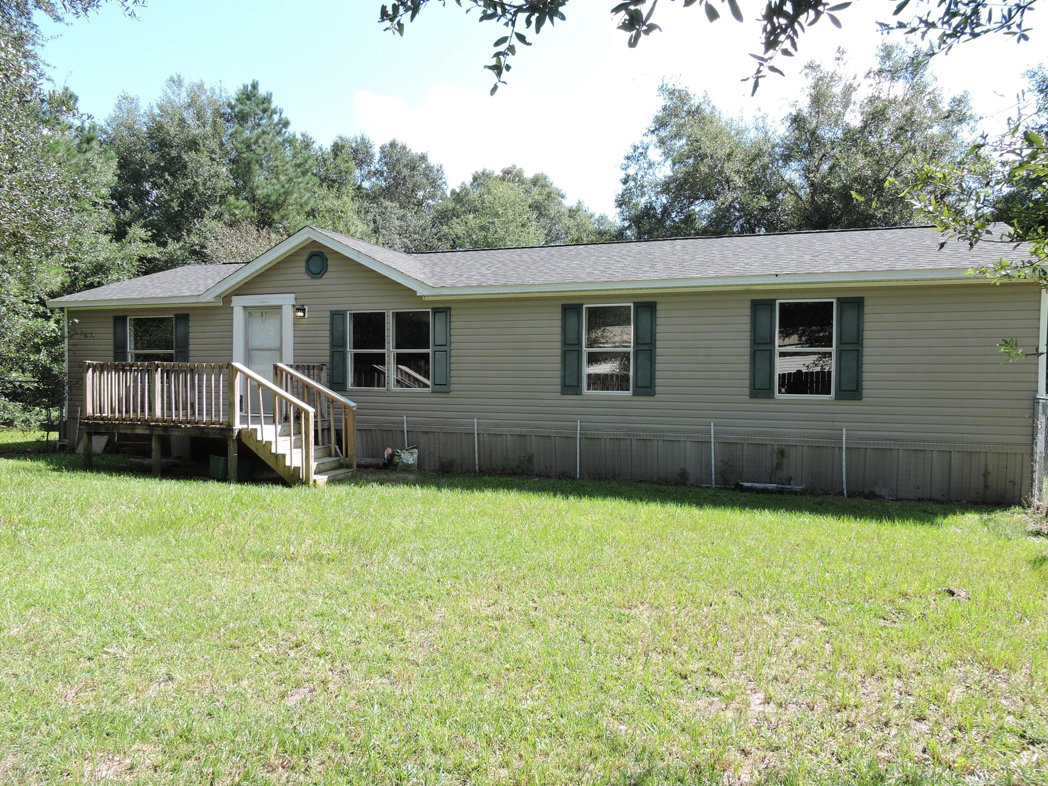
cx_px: 524
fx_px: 727
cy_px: 393
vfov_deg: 56.8
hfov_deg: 71.6
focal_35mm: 24
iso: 100
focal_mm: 4.3
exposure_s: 1/320
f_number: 3.3
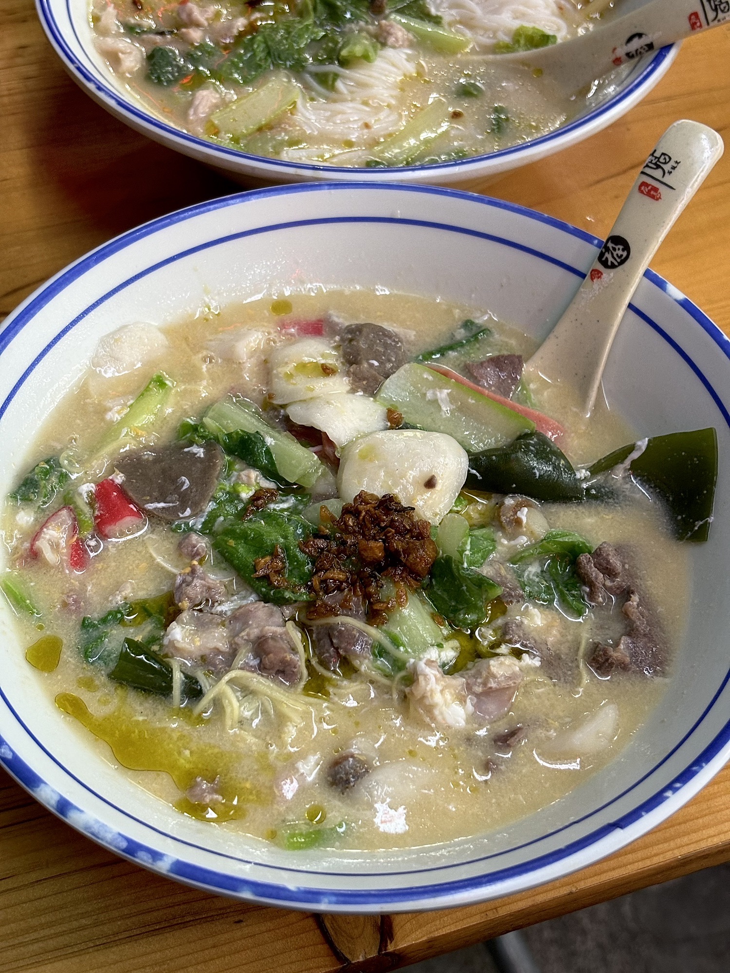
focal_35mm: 52
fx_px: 1462
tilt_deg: -53.2
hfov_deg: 28.0
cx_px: 365
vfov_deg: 36.8
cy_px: 486
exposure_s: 1/33
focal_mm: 5.96
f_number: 1.6
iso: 125
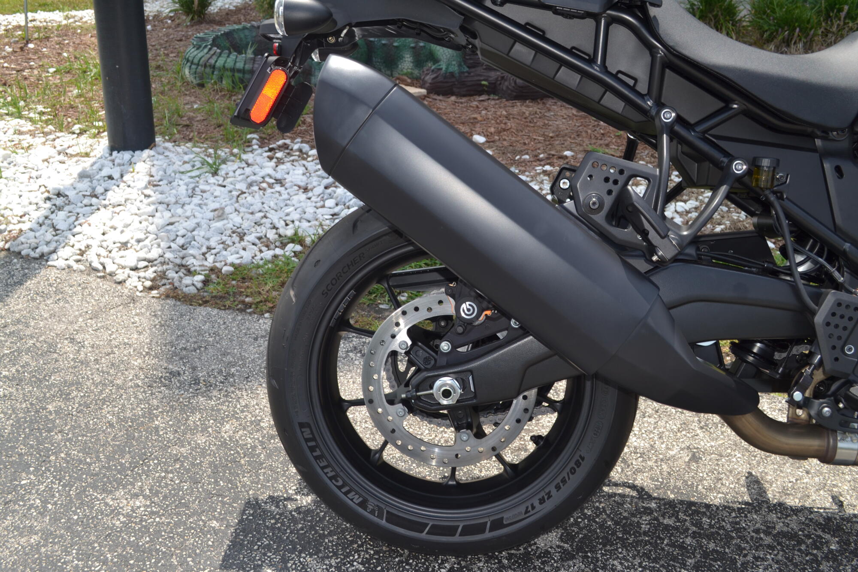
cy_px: 286
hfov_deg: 49.6
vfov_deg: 34.2
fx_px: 929
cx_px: 429
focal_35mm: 39
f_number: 7.1
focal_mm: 26
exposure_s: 1/200
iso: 100
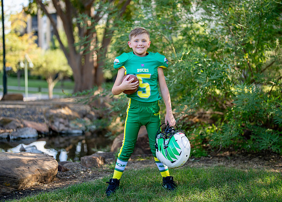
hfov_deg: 33.1
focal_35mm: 59
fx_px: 475
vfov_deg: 23.9
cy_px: 97
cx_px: 151
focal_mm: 50
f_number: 1.2
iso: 100
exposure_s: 1/800
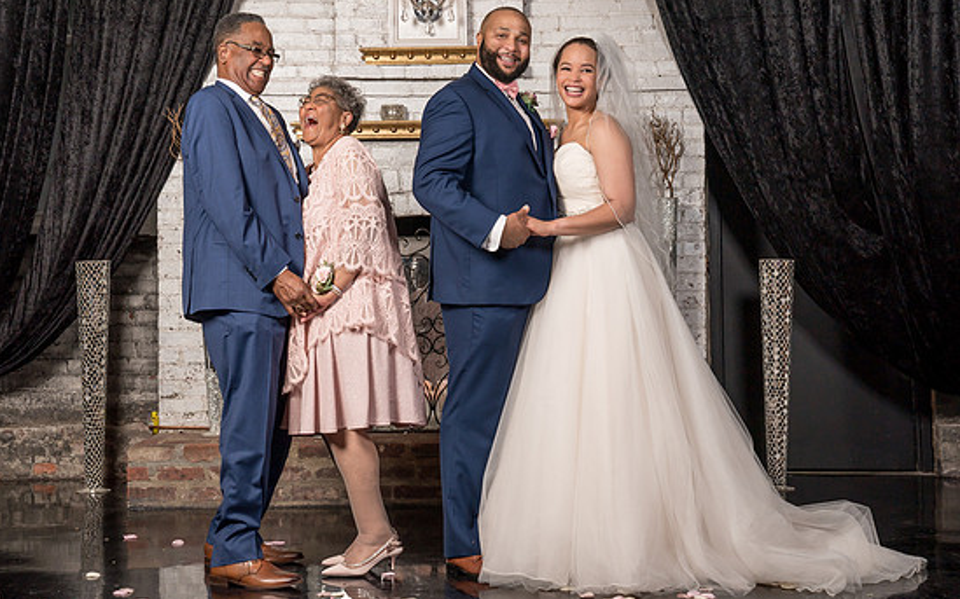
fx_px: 1962
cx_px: 444
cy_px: 217
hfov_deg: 27.5
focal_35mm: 75
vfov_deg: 17.4
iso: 200
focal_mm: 59
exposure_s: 1/200
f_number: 5.6
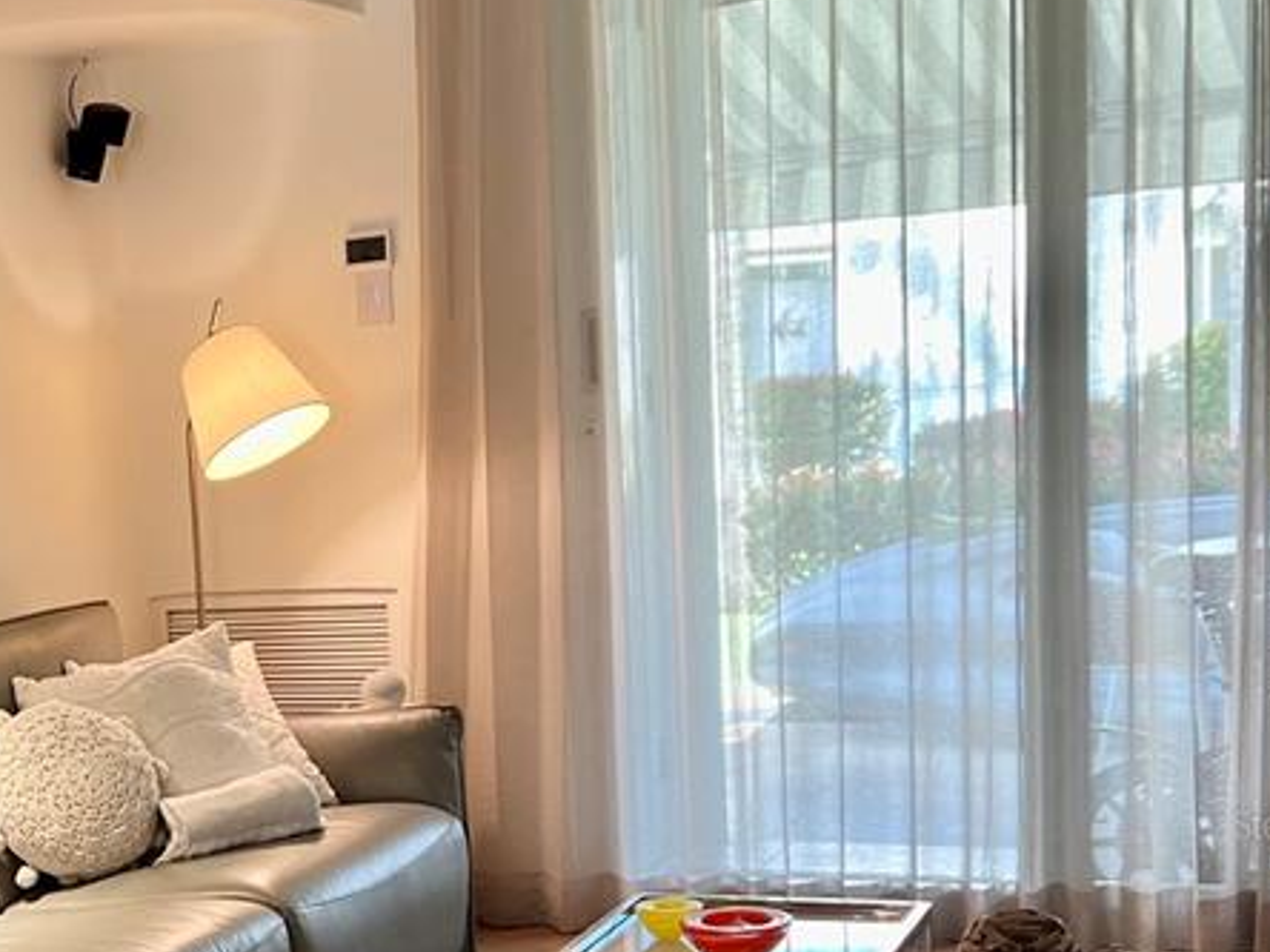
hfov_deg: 29.6
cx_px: -60
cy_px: 823
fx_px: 2201
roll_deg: +6.0
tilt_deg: -11.0
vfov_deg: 23.9
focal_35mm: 60
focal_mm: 5.7
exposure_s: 1/120
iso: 100
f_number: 1.5
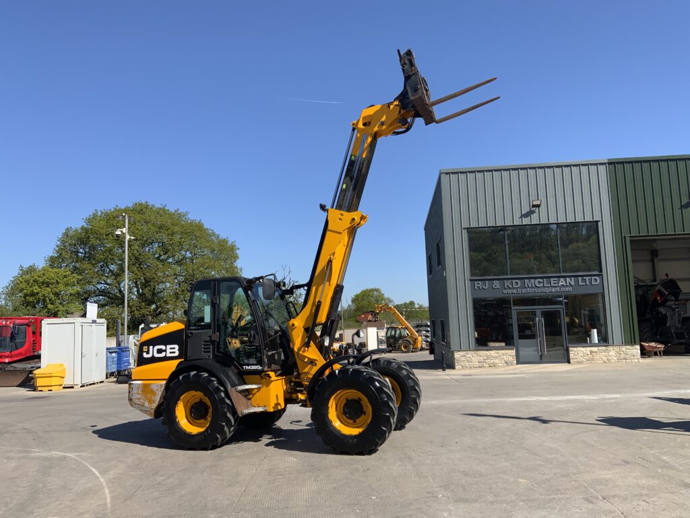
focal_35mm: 29
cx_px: 345
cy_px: 259
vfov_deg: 48.2
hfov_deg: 61.7
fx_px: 578
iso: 16
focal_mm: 3
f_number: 1.8
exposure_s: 1/1786
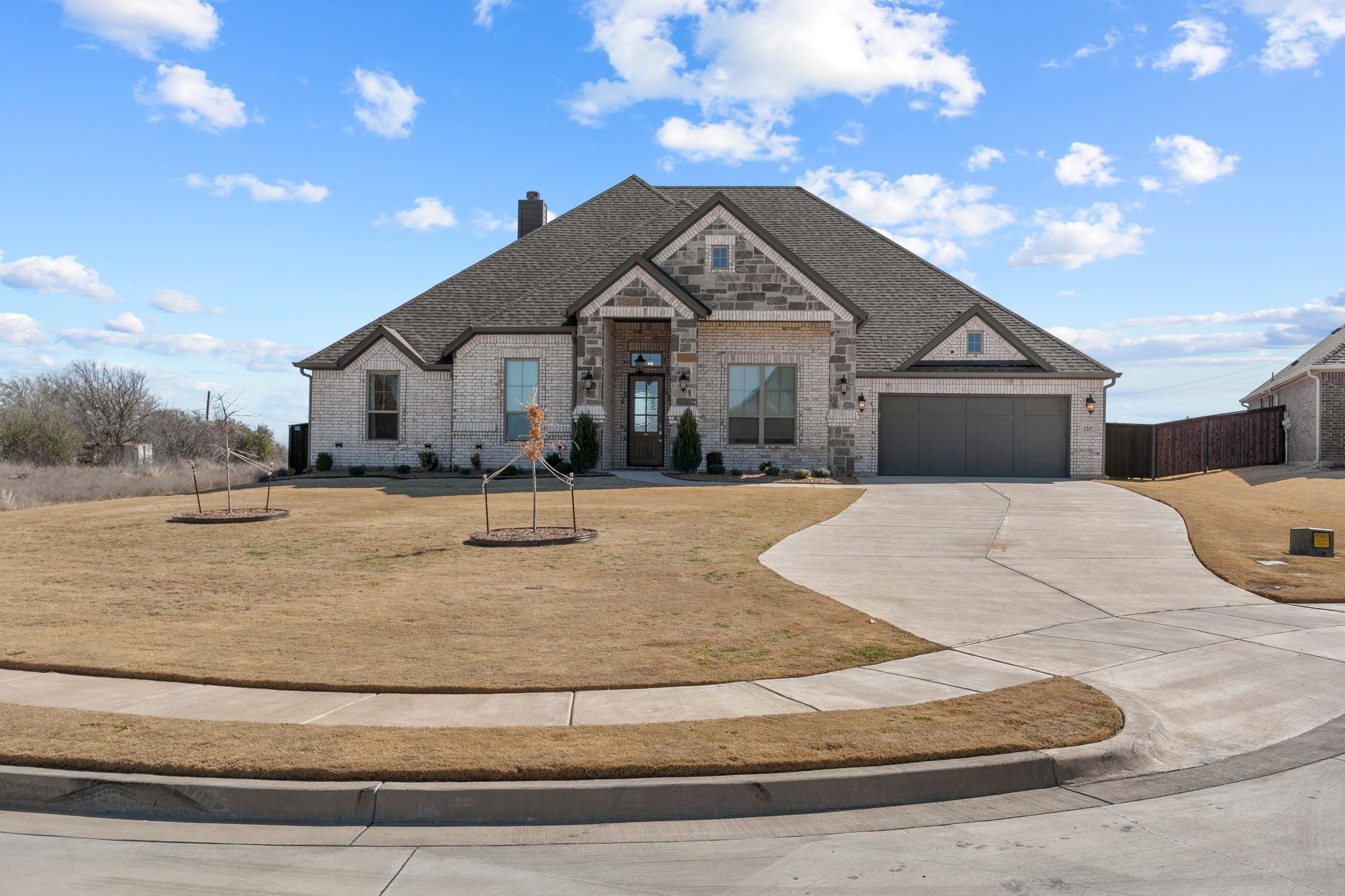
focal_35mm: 33
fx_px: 1233
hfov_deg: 57.2
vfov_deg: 40.0
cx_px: 672
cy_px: 448
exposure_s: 1/640
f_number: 8
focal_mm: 33
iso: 200
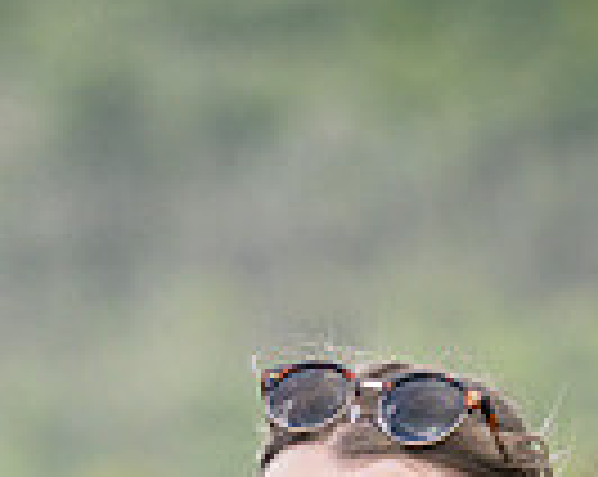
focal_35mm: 959
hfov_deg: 2.0
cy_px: 577
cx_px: -231
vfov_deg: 1.6
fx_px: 16948
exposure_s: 1/1600
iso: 400
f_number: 4
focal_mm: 160
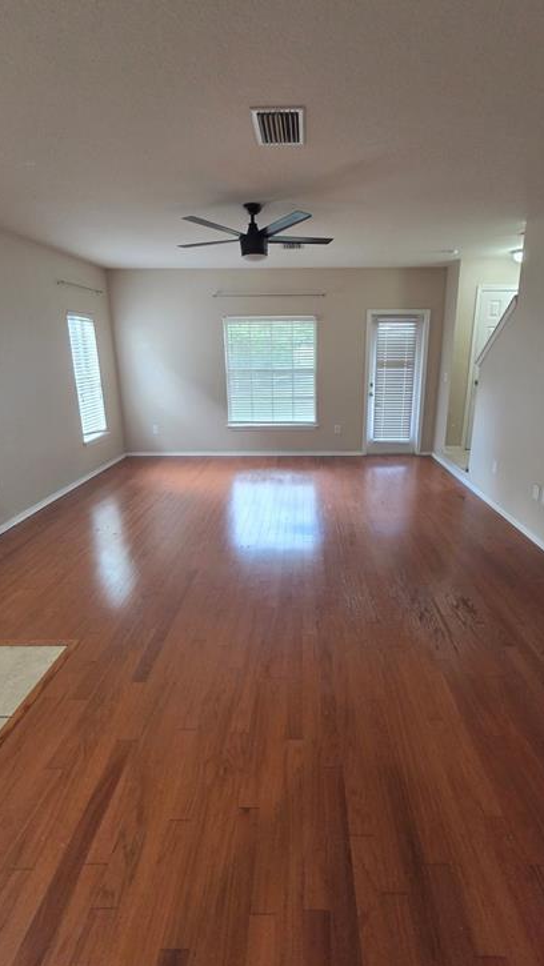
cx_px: 292
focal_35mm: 15
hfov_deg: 70.5
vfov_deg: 102.9
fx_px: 385
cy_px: 458
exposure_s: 1/60
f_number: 2.2
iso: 500
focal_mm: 2.2
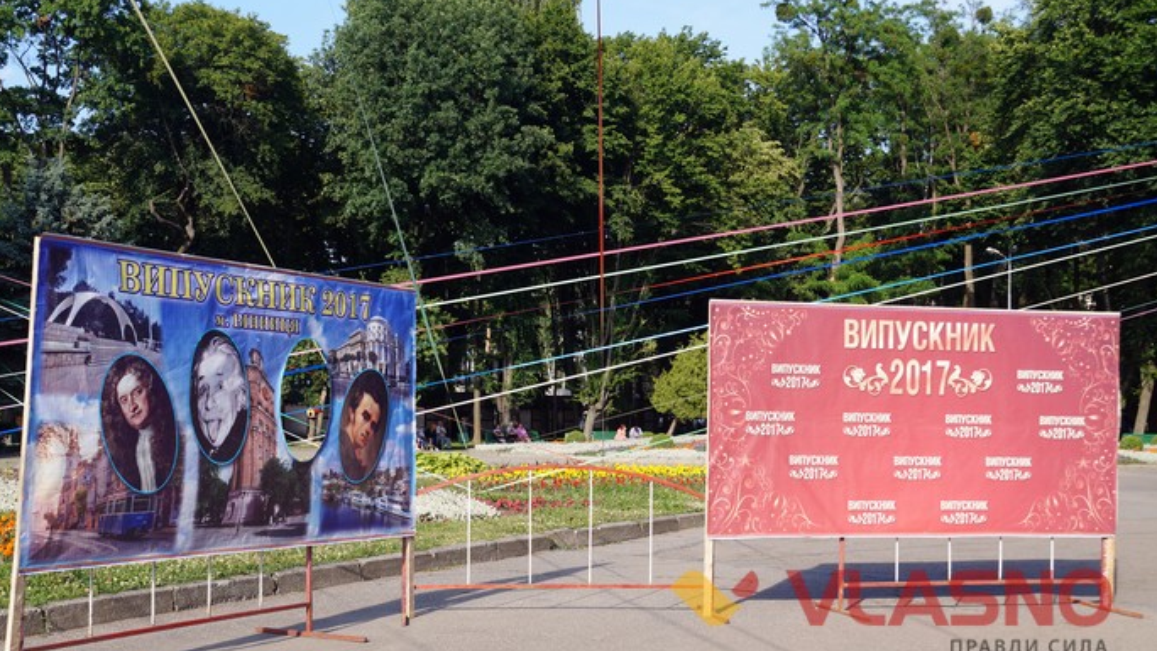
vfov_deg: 26.5
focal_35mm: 45
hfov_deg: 45.5
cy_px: 369
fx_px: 1381
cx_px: 568
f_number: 8
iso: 100
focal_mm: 28
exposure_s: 1/125
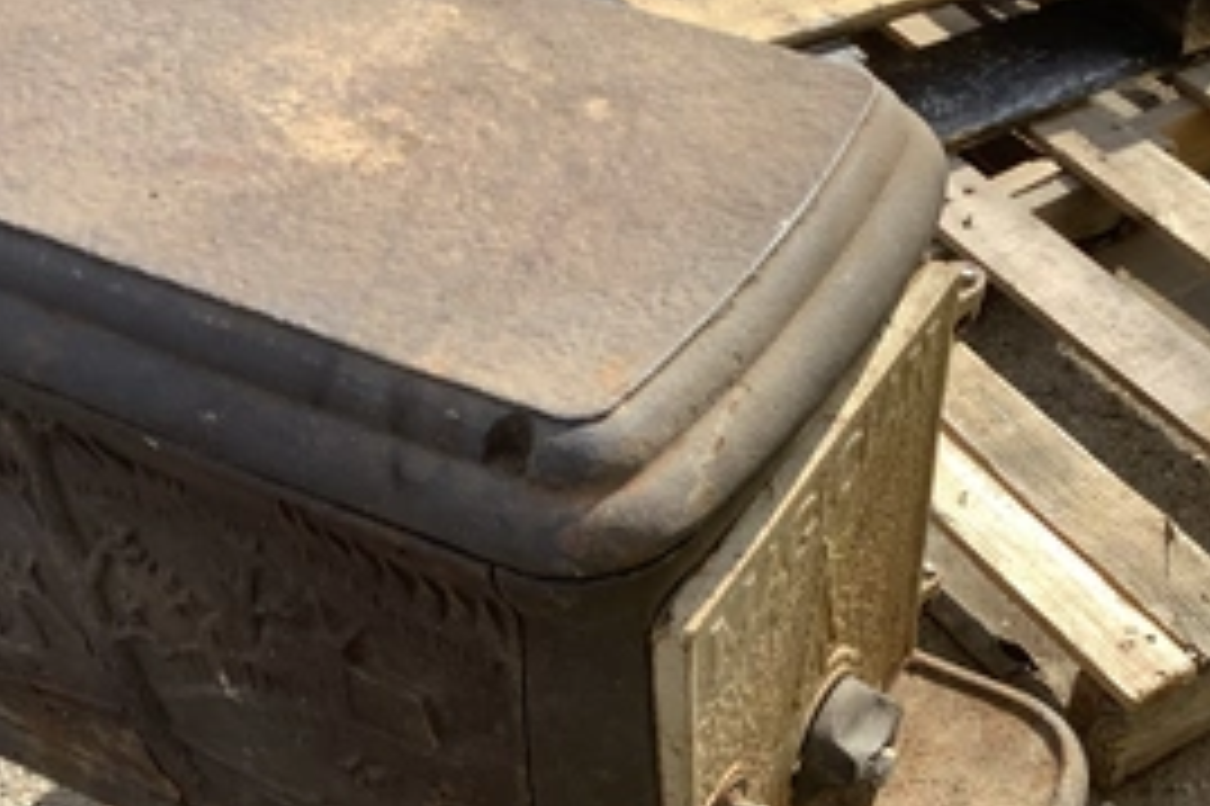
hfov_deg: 40.9
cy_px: 666
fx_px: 1612
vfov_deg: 27.4
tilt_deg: -51.8
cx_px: 747
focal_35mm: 48
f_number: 2.4
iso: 25
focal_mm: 3.3
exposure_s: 1/637
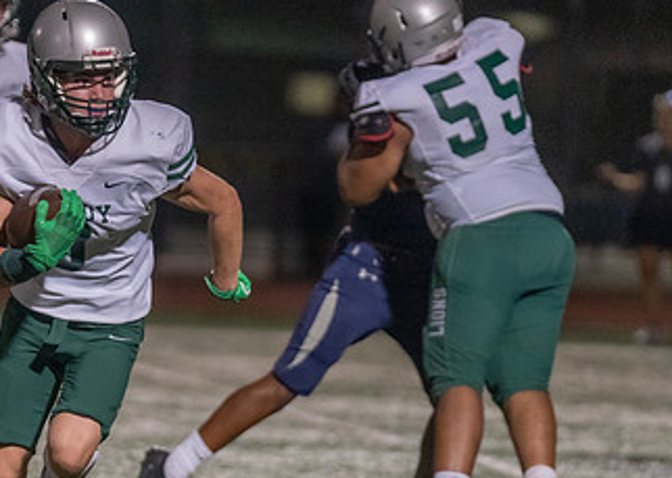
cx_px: 177
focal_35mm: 437
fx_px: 8328
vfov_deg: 3.3
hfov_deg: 4.6
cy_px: 309
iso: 5000
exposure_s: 1/1000
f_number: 2.8
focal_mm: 200
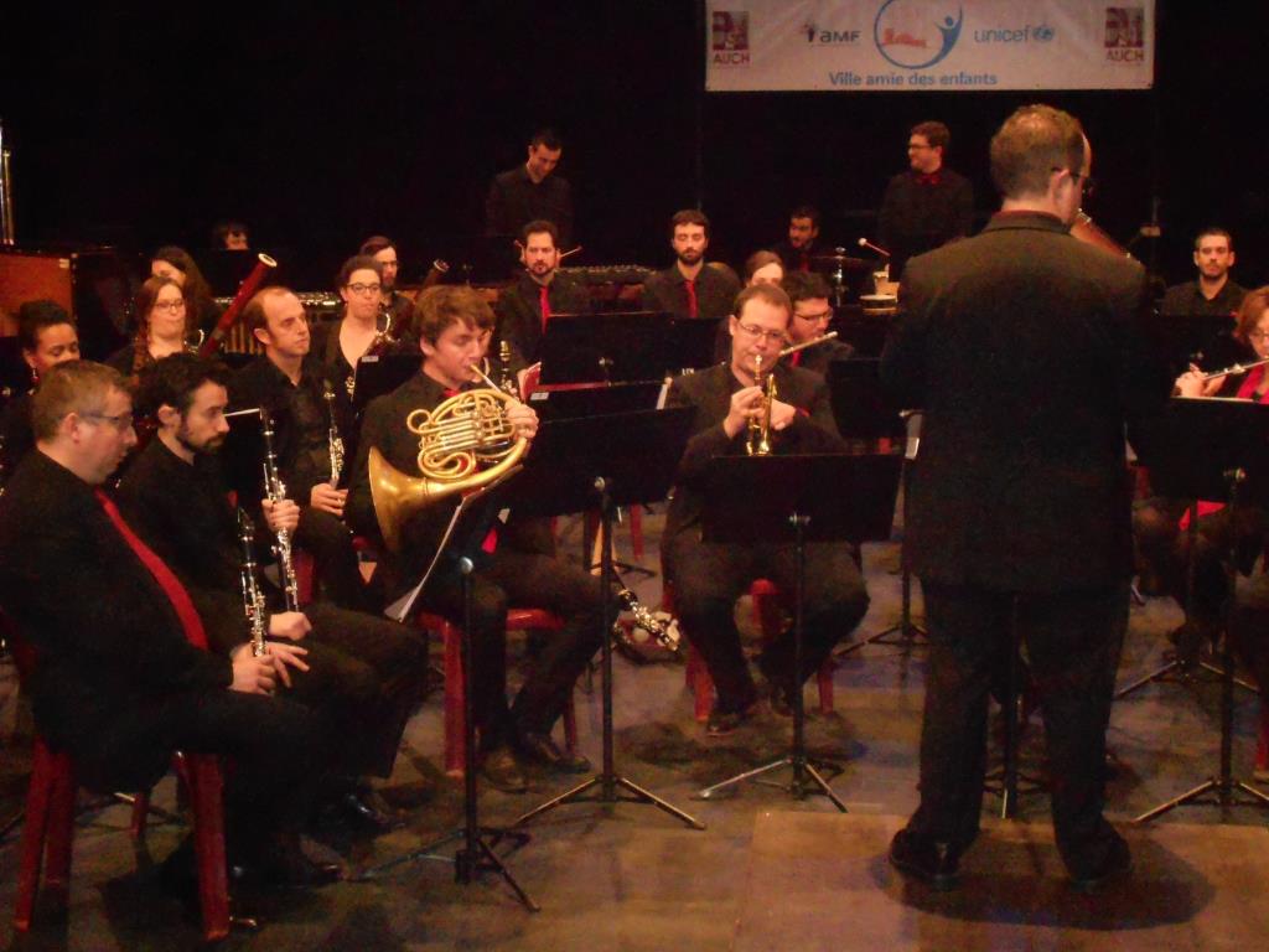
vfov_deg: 26.1
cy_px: 476
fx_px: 2053
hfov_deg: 34.3
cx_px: 634
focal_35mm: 56
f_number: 4.9
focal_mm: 10
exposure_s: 1/60
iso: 1600
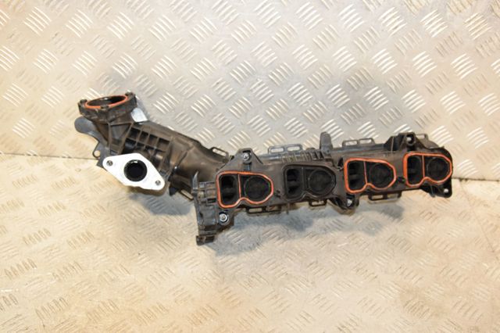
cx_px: 250
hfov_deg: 51.3
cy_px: 166
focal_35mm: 38
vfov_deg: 35.5
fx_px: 521
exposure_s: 1/160
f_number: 5.6
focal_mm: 25
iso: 1600
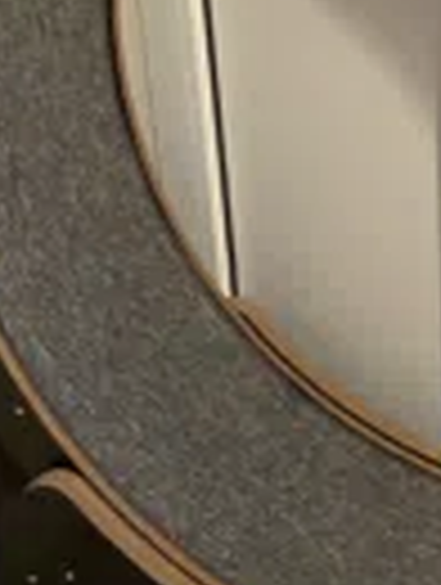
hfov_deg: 17.4
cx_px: 572
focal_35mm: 80
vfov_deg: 24.0
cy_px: 108
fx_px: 1354
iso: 500
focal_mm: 4.25
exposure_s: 1/25
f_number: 1.8
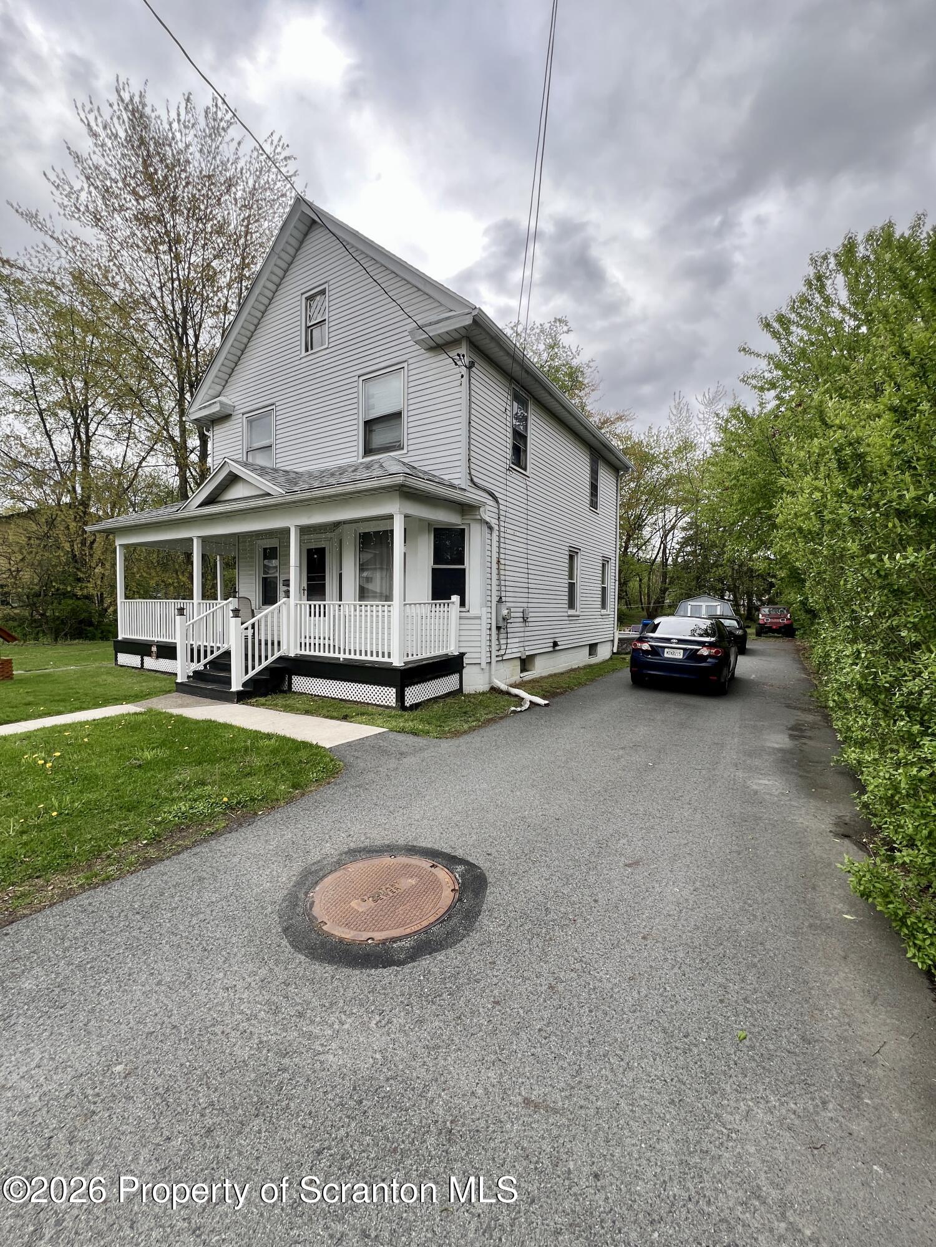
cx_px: 468
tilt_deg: -1.6
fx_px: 469
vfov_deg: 106.2
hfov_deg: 89.9
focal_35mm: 13
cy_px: 624
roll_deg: -0.1
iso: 32
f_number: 1.8
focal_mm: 1.57
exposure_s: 1/224
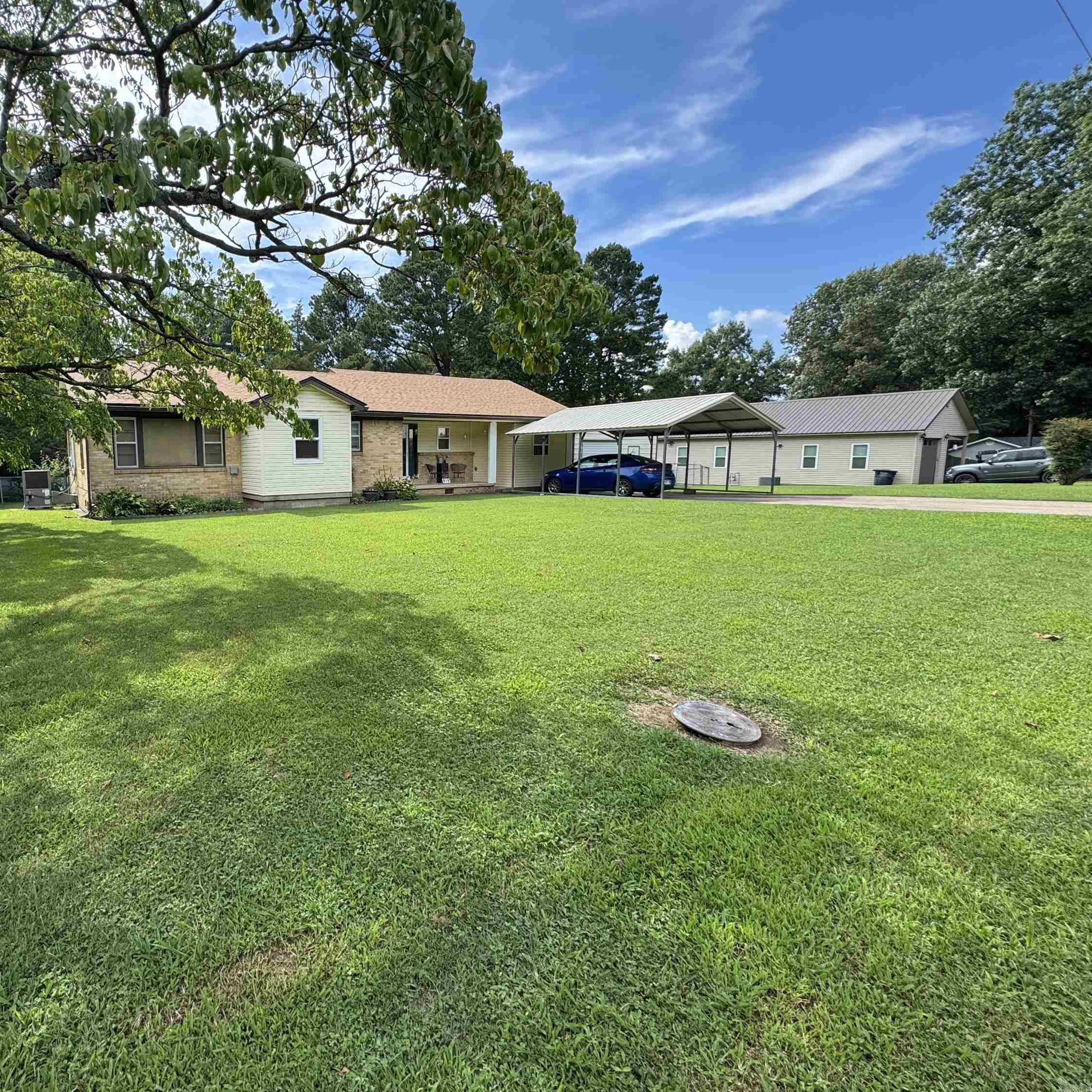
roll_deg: +0.4
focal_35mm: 17
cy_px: 531
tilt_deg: -7.7
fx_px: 607
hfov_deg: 81.0
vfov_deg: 83.9
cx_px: 358
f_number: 2.2
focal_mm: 2.22
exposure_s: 1/548
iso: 40
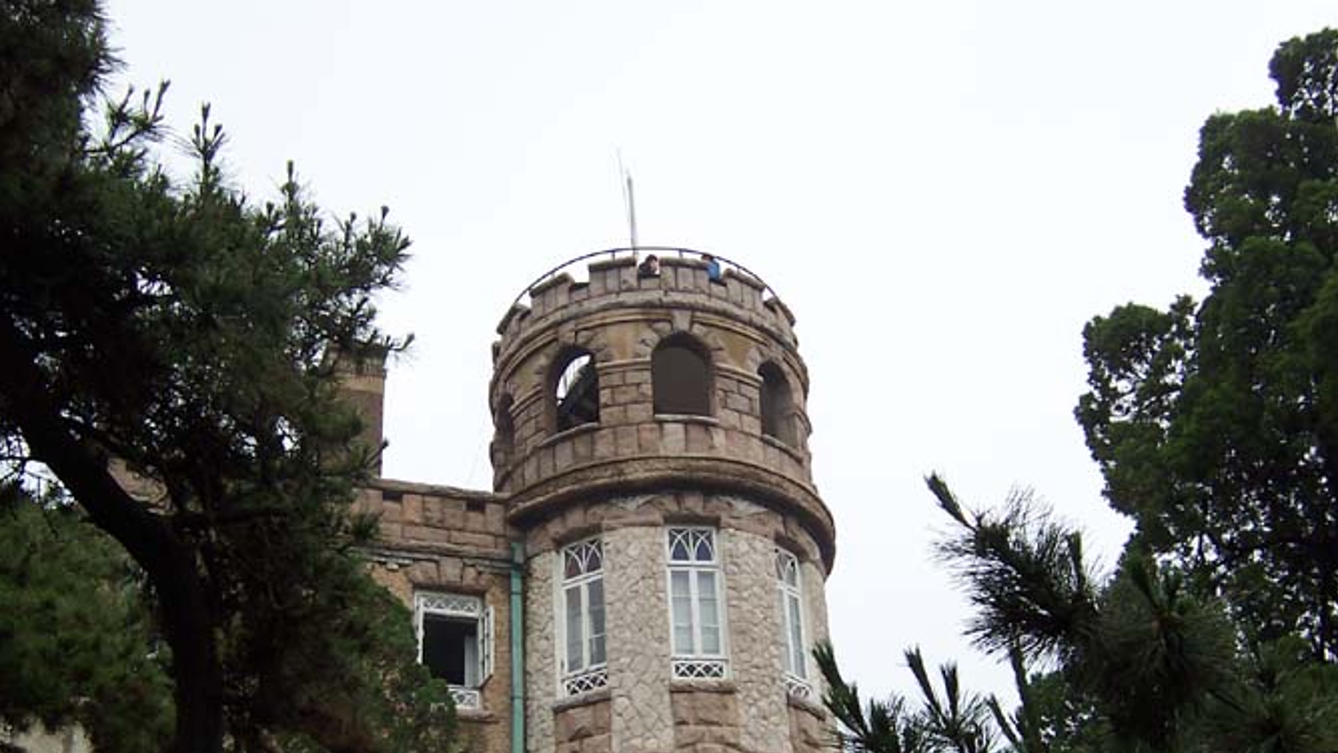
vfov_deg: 25.2
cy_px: 535
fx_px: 1668
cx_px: 671
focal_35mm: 47
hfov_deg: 43.7
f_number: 3.4
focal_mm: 5.6
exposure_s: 1/180
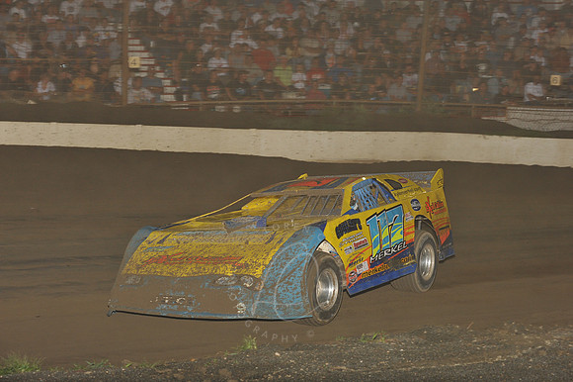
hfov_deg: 19.5
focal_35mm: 105
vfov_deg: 13.0
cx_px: 286
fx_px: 1670
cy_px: 191
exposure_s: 1/320
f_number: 7.1
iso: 1000
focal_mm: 105
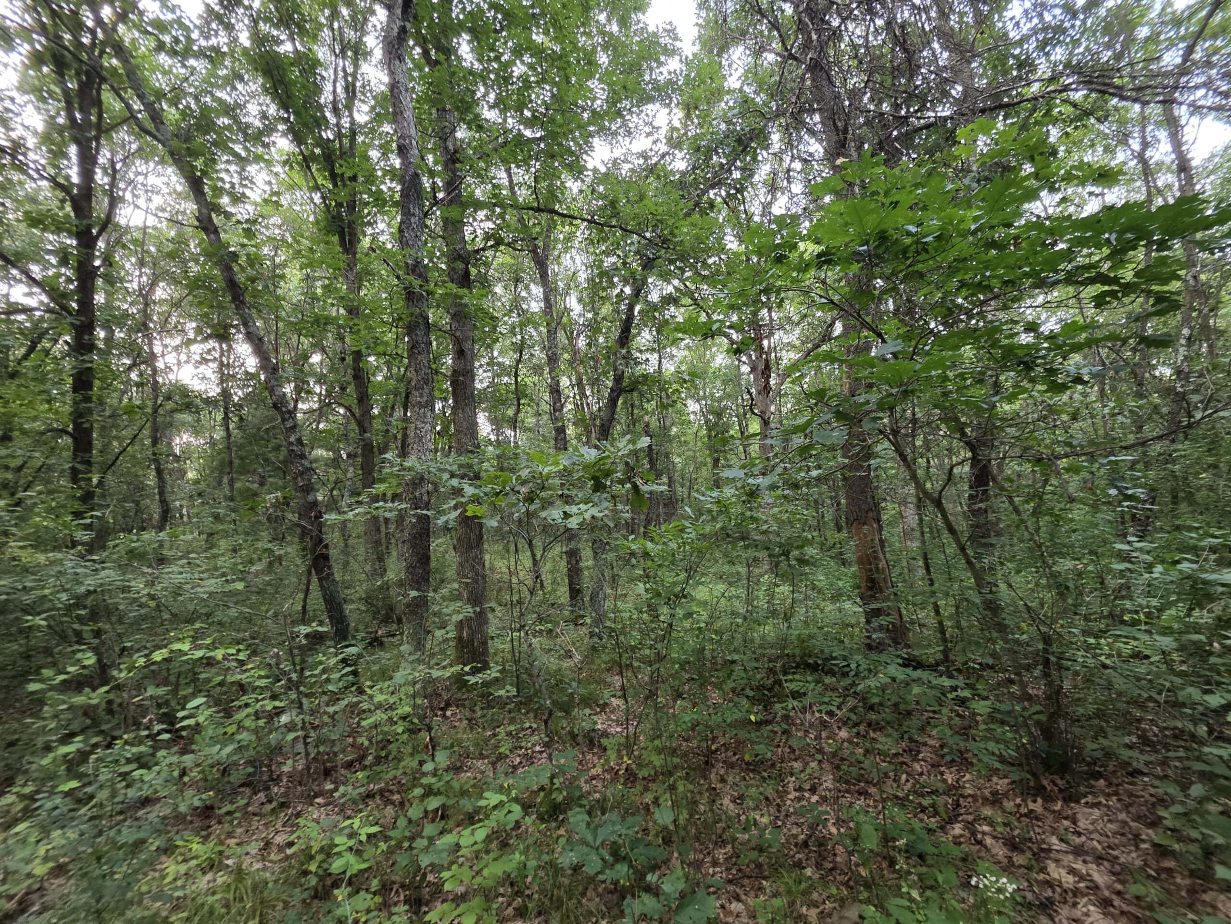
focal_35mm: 13
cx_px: 616
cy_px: 462
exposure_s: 1/60
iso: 160
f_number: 1.9
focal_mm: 2.2
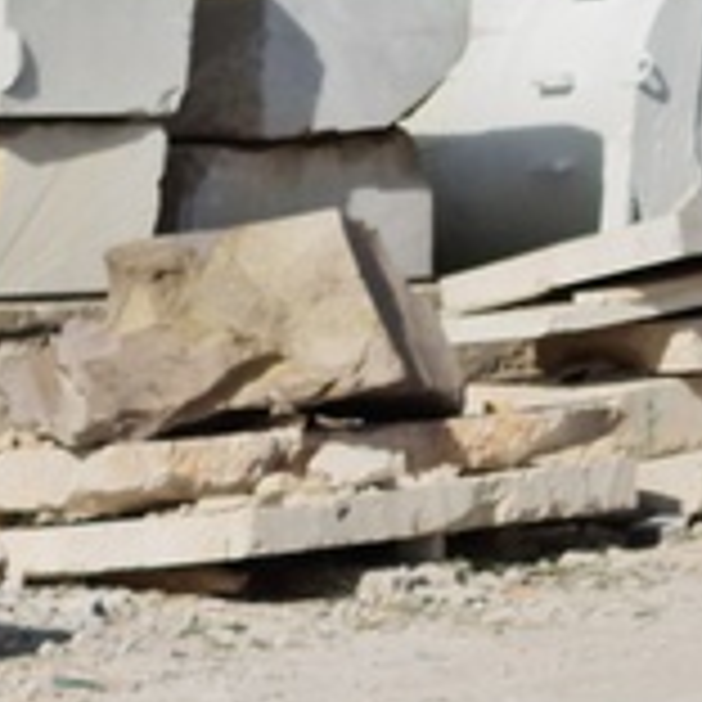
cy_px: 1696
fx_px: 4222
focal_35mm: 184
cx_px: -585
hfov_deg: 9.1
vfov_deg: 8.6
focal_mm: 5.9
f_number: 2
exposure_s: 1/1808
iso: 25
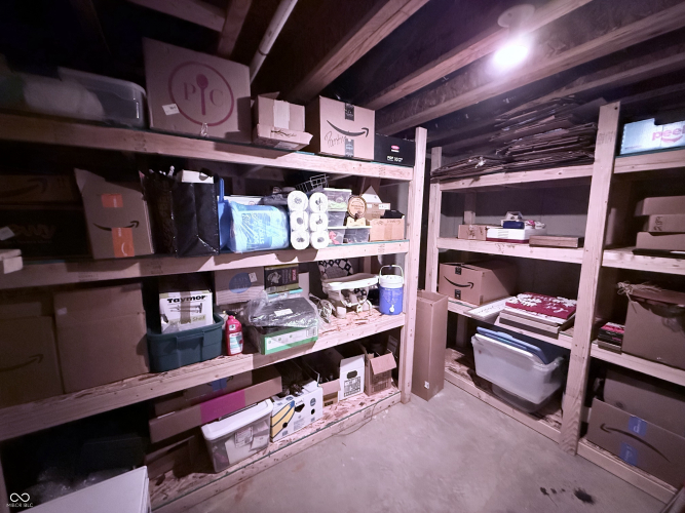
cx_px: 342
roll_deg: -0.1
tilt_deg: -7.4
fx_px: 277
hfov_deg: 102.1
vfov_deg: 85.7
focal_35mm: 14
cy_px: 256
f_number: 2.2
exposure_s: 1/60
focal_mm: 2.22
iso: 1250
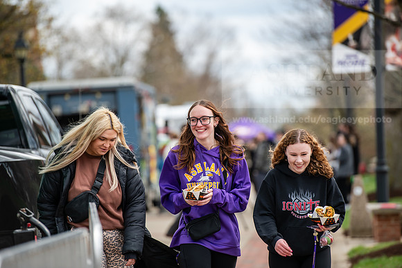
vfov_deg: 6.9
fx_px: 2234
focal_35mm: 200
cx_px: 201
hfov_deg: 10.3
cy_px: 134
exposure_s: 1/640
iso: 160
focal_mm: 200
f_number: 3.5
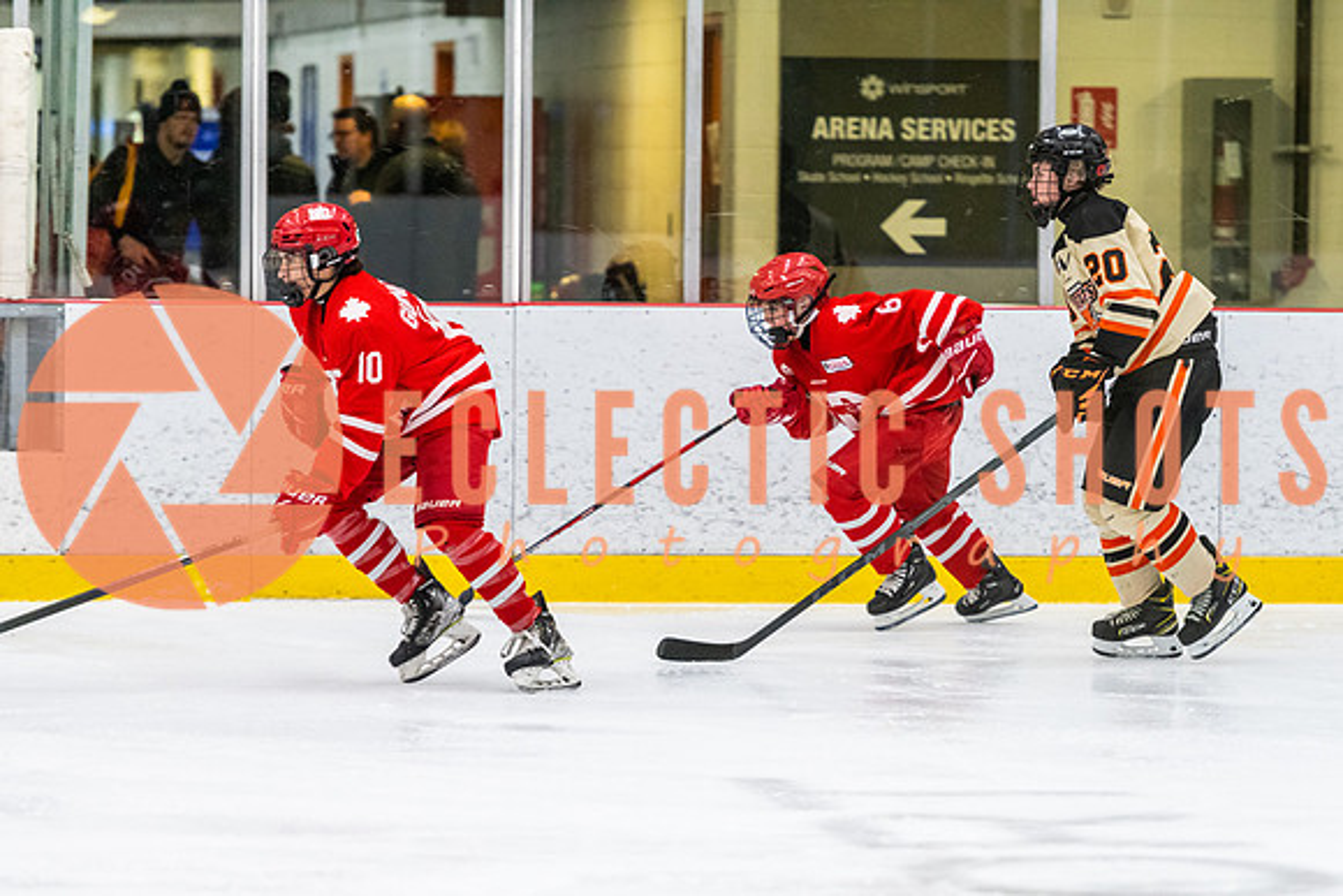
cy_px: 539
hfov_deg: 10.0
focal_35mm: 205
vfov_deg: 6.7
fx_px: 7639
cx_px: 809
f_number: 3.2
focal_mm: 170
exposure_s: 1/640
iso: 3200
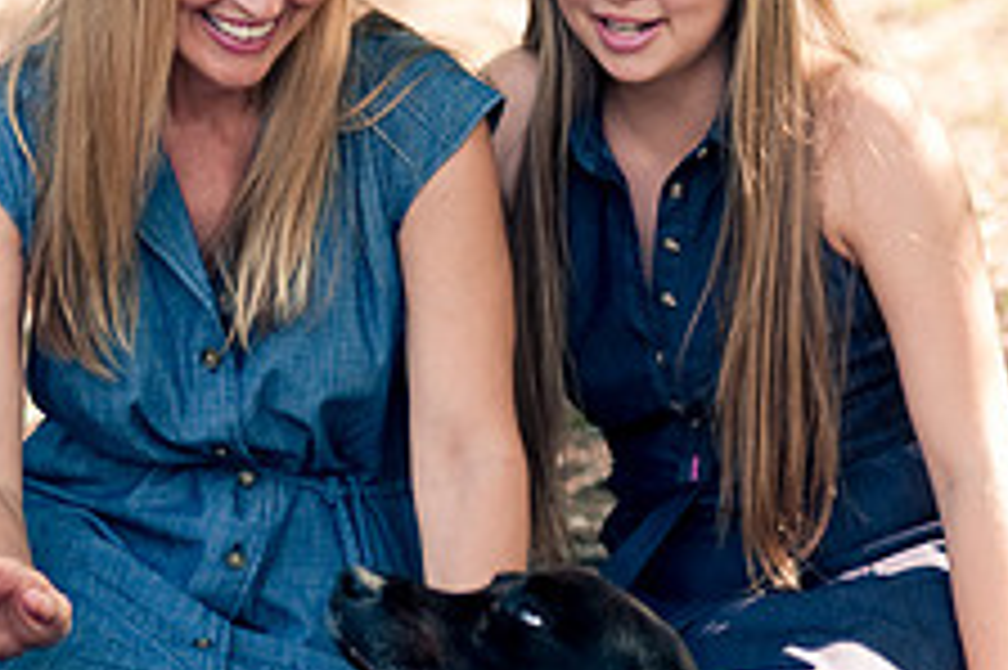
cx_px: 284
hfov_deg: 9.4
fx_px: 6155
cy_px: 301
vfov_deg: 6.2
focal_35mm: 220
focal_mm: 85
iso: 200
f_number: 2.2
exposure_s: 1/500
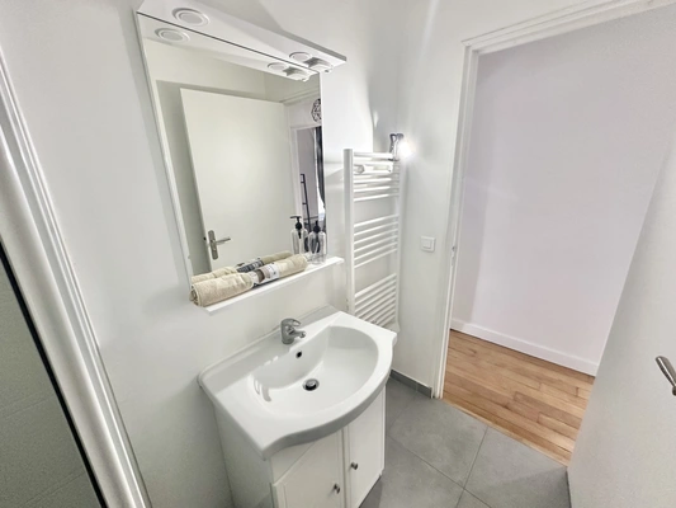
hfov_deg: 102.1
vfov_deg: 85.7
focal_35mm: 14
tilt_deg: -16.0
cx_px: 338
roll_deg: +1.3
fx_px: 273
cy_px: 254
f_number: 2.2
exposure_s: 1/101
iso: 250
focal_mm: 2.22
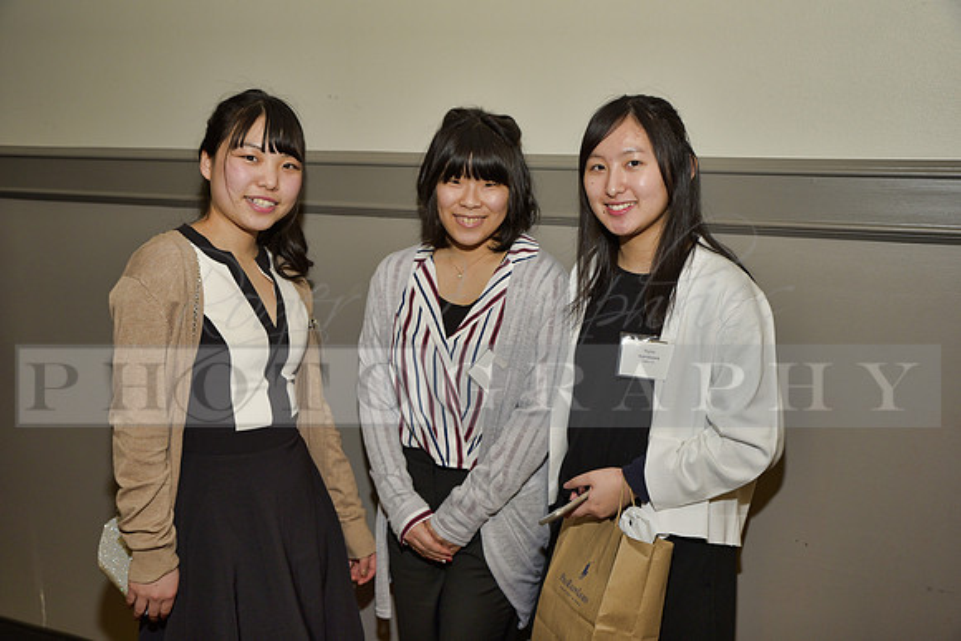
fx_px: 1068
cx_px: 480
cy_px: 320
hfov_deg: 48.4
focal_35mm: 40
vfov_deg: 33.4
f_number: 5
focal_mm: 40
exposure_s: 1/60
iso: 200
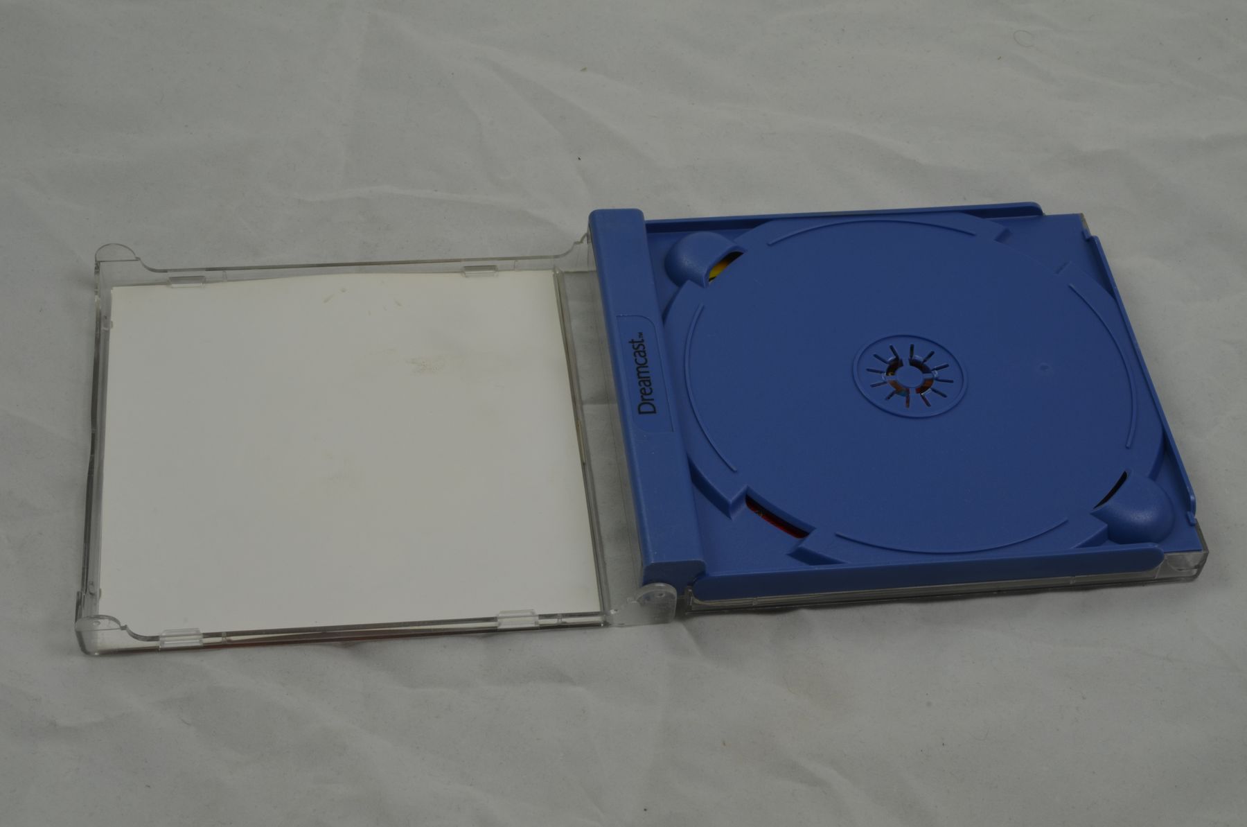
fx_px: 2074
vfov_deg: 22.5
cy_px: 414
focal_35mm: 60
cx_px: 624
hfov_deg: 33.5
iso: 100
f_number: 20
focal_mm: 40
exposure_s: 1/3
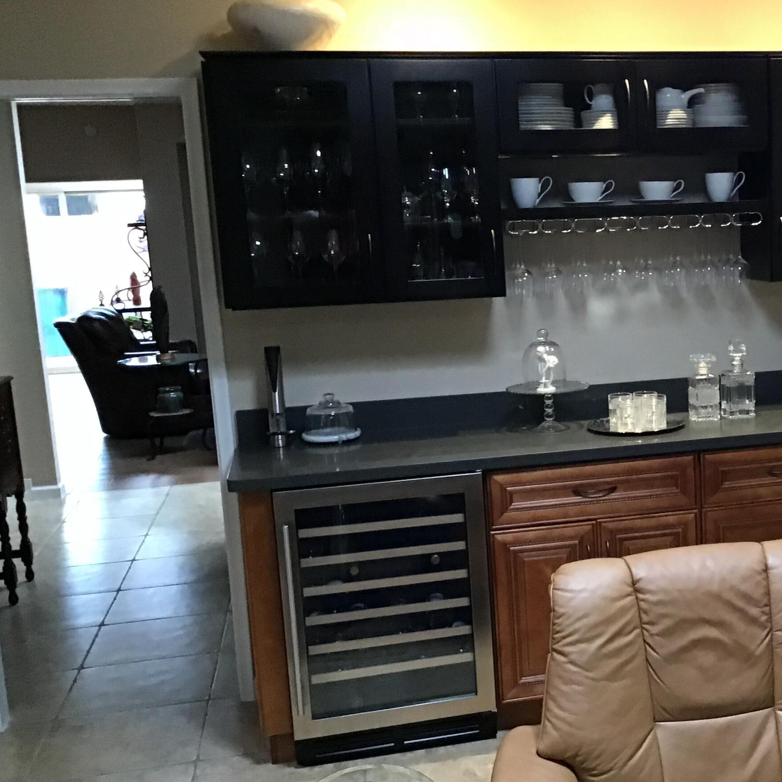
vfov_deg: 36.0
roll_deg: +2.5
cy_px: 414
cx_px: 655
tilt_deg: -10.5
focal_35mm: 47
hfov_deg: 34.6
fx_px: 1201
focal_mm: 3.3
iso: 200
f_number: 2.4
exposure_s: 1/24
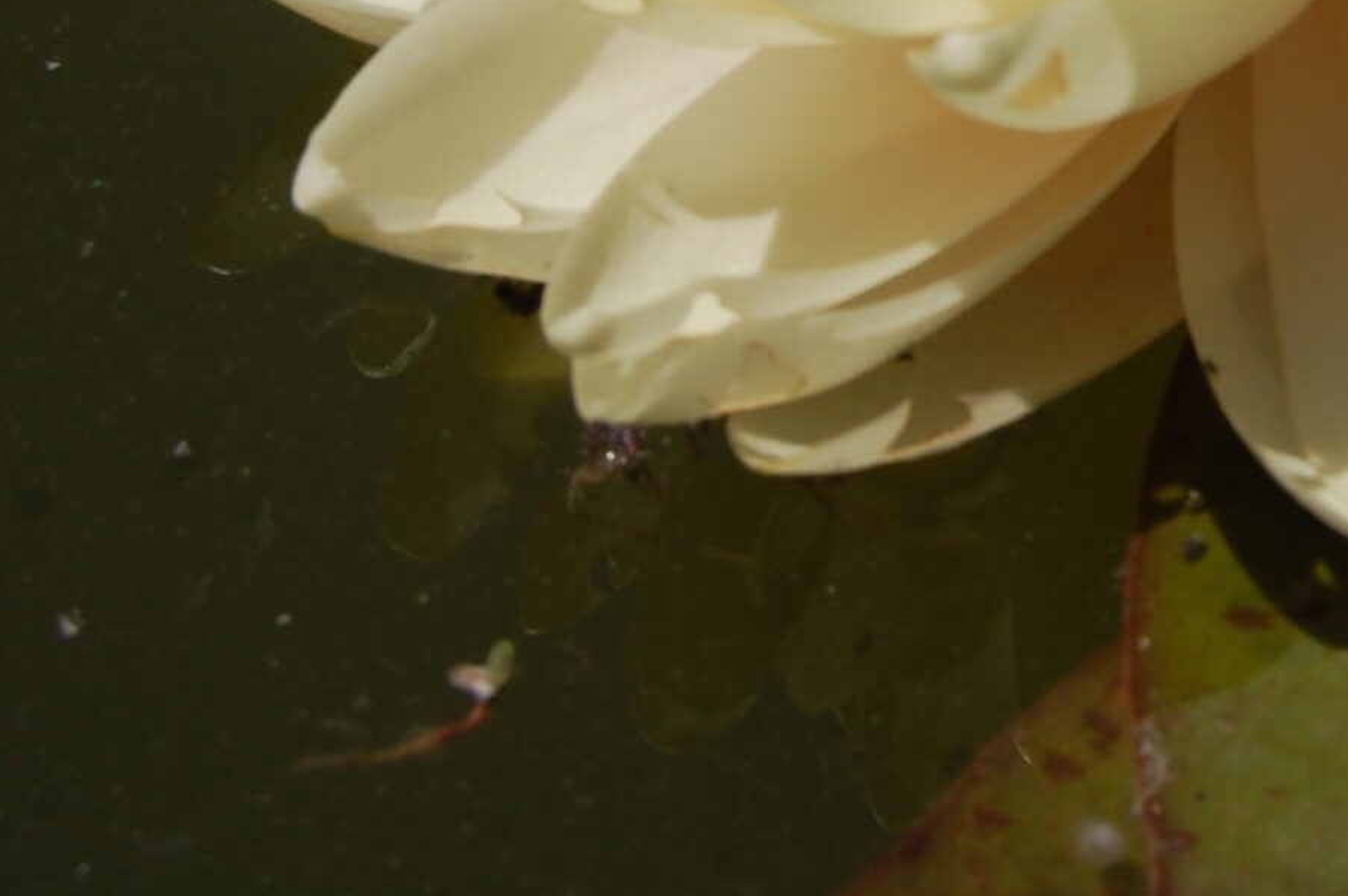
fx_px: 6098
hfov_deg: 12.3
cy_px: -361
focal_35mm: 163
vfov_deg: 8.3
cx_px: 1660
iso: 200
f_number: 13
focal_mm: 38
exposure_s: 1/640
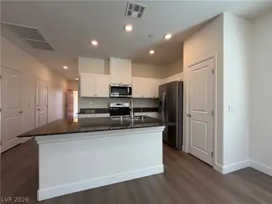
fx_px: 110
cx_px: 136
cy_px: 102
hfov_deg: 102.1
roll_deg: +0.2
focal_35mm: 14
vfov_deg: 85.7
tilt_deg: -0.1
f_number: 2.2
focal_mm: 2.22
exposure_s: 1/120
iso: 125
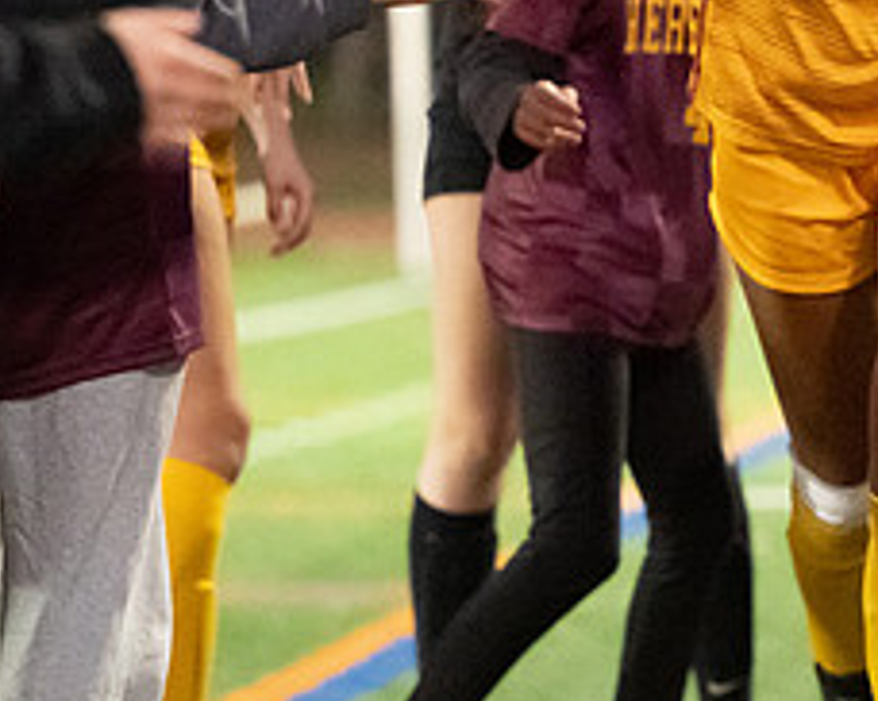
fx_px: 10956
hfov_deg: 4.6
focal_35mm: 422
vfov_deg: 3.7
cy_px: 9
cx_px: 855
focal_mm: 130
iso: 16000
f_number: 2.8
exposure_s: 1/640
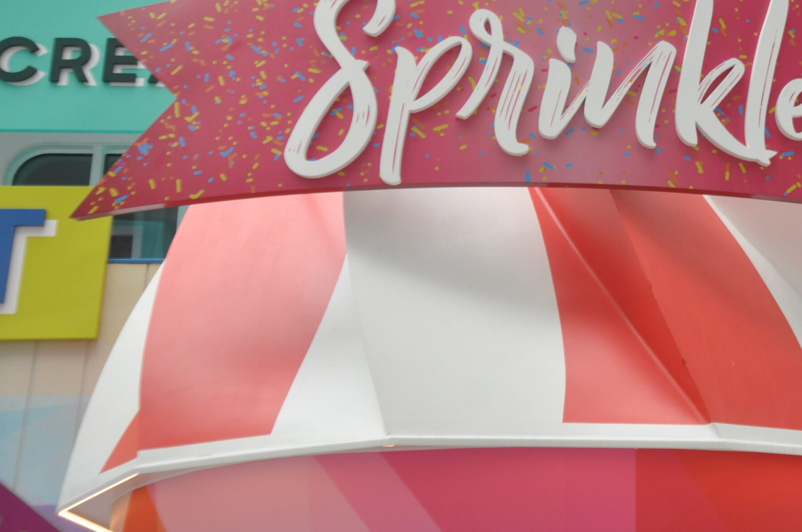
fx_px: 1246
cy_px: 203
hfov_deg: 35.2
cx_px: 564
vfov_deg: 24.1
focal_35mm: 56
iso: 1250
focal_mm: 26
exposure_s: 1/800
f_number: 7.1
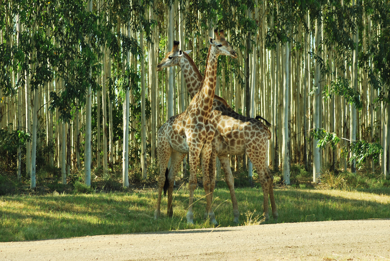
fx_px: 2115
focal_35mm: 195
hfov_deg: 10.5
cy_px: 130
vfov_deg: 7.1
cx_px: 195
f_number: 6.3
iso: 400
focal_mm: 130
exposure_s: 1/500
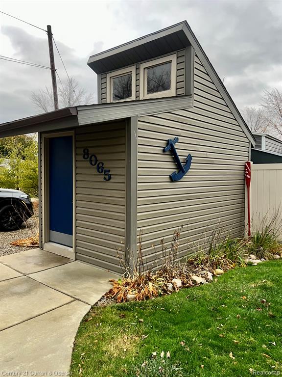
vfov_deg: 67.3
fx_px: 282
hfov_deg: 53.1
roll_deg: +0.1
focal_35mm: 26
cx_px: 141
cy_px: 188
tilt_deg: -4.2
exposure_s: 1/324
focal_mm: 5.7
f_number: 1.5
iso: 32
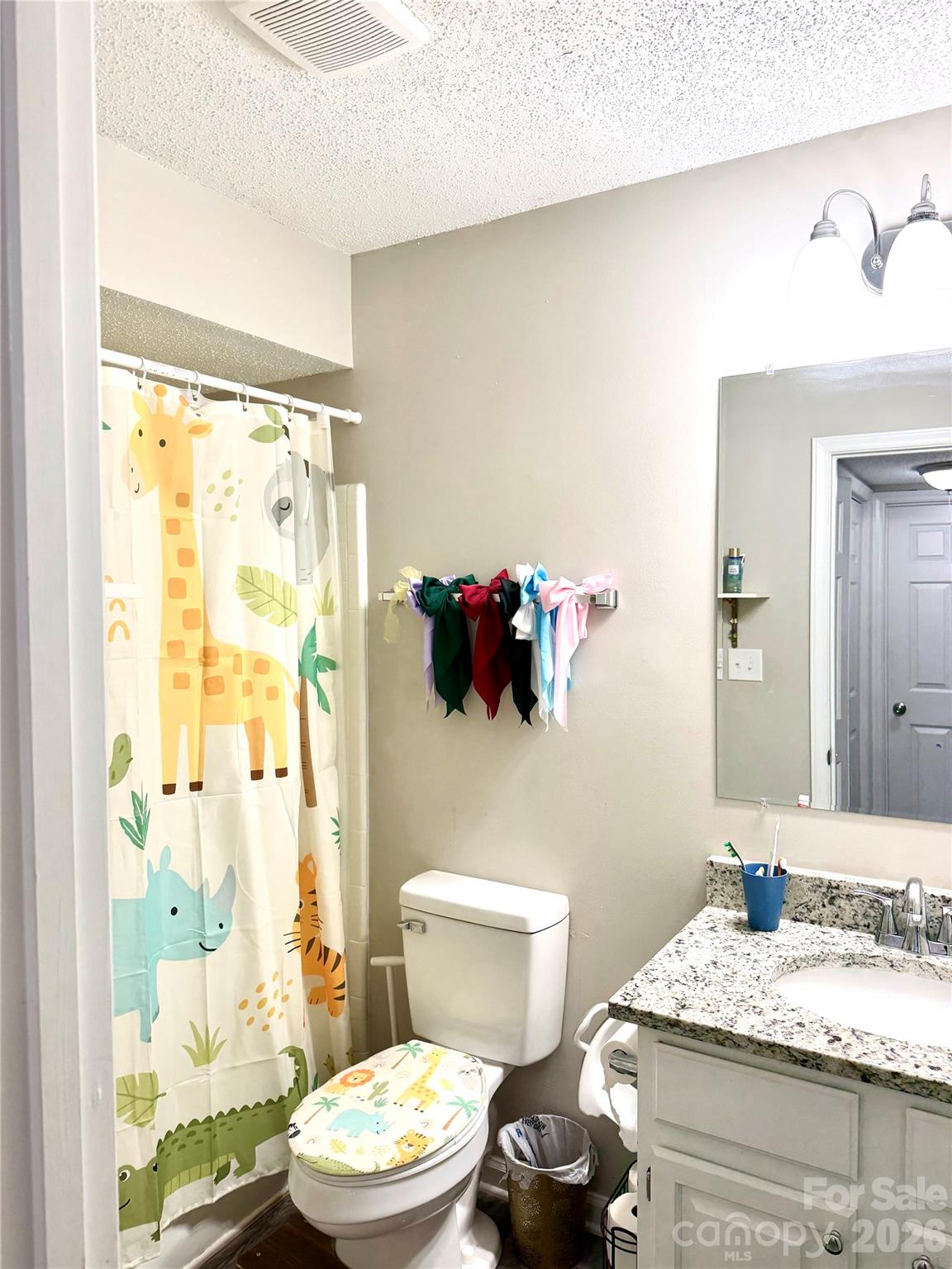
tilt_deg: -2.2
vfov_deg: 71.6
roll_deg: -0.9
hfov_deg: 56.8
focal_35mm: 24
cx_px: 476
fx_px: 880
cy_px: 634
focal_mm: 6.76
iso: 160
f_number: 1.78
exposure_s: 1/120
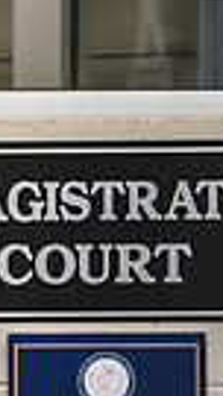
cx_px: -596
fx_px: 2668
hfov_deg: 4.5
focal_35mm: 254
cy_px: 192
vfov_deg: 8.5
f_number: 2.8
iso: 500
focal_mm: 55
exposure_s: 1/160
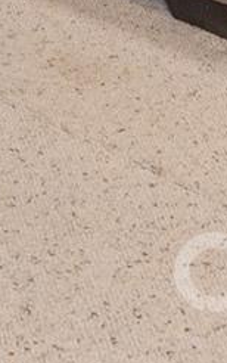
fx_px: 1177
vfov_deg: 12.0
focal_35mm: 119
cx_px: -448
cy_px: -626
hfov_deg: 9.0
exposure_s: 1/25
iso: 320
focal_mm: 14
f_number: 7.1
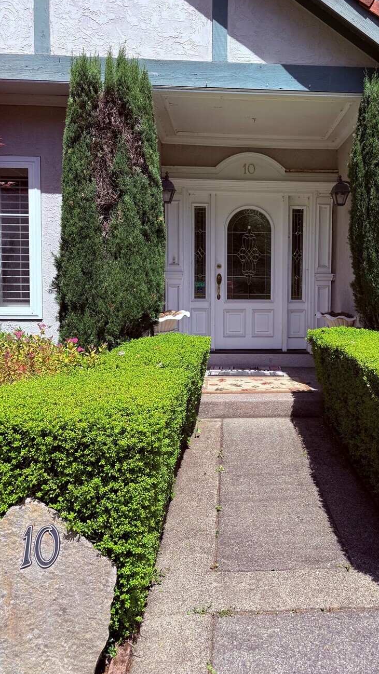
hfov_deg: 39.5
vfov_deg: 65.9
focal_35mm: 29
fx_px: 518
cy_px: 302
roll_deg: -1.2
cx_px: 263
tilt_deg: -3.0
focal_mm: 6.76
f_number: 1.78
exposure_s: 1/2801
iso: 80
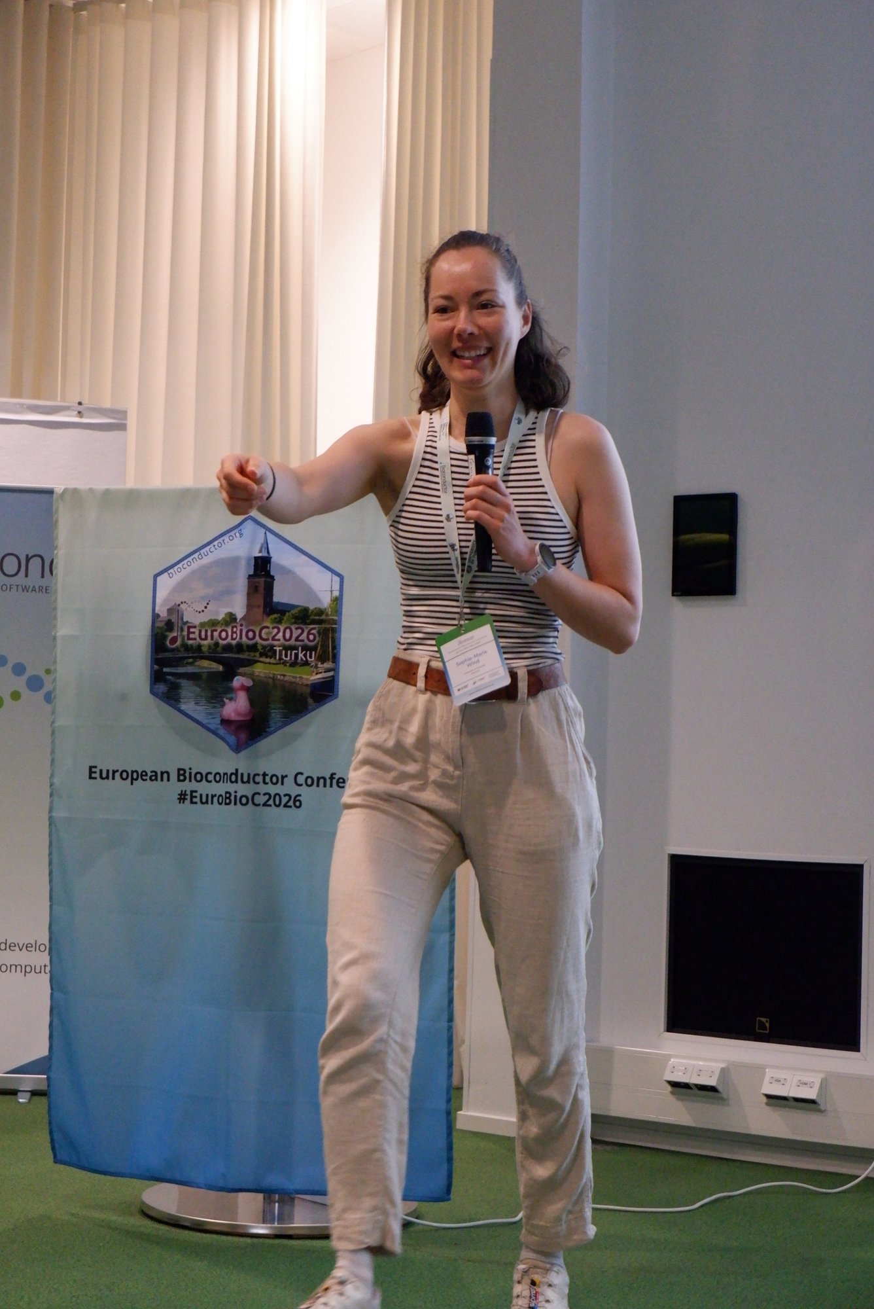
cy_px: 654
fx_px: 2291
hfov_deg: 21.6
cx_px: 437
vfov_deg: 31.9
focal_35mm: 63
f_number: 5.6
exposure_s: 1/180
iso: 6400
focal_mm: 42
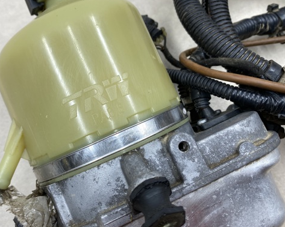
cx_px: 114
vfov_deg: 44.5
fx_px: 278
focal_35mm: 33
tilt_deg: -77.4
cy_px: 107
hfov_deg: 53.9
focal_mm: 4.25
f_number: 1.8
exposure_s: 1/103
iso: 32
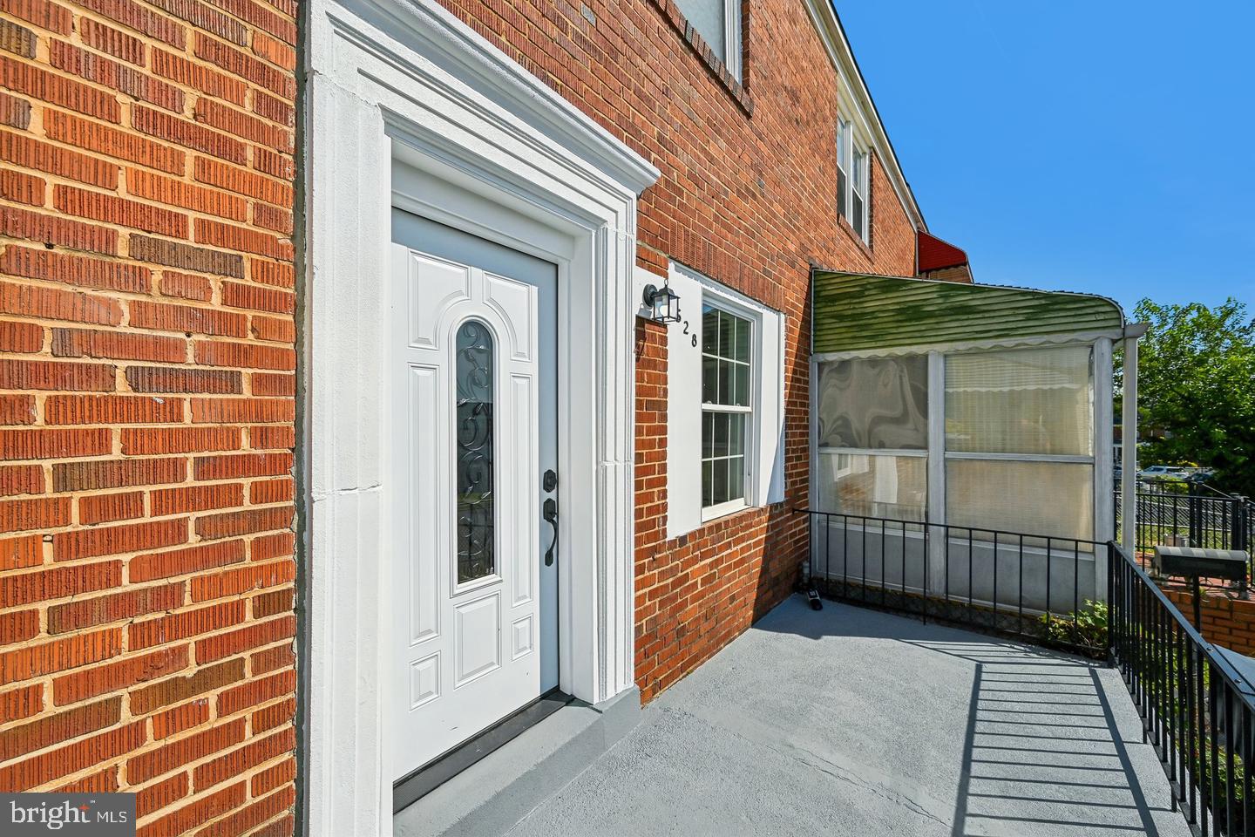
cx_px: 628
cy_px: 418
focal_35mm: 14
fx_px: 488
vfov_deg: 81.2
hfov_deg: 104.3
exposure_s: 1/1250
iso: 100
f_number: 8
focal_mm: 14
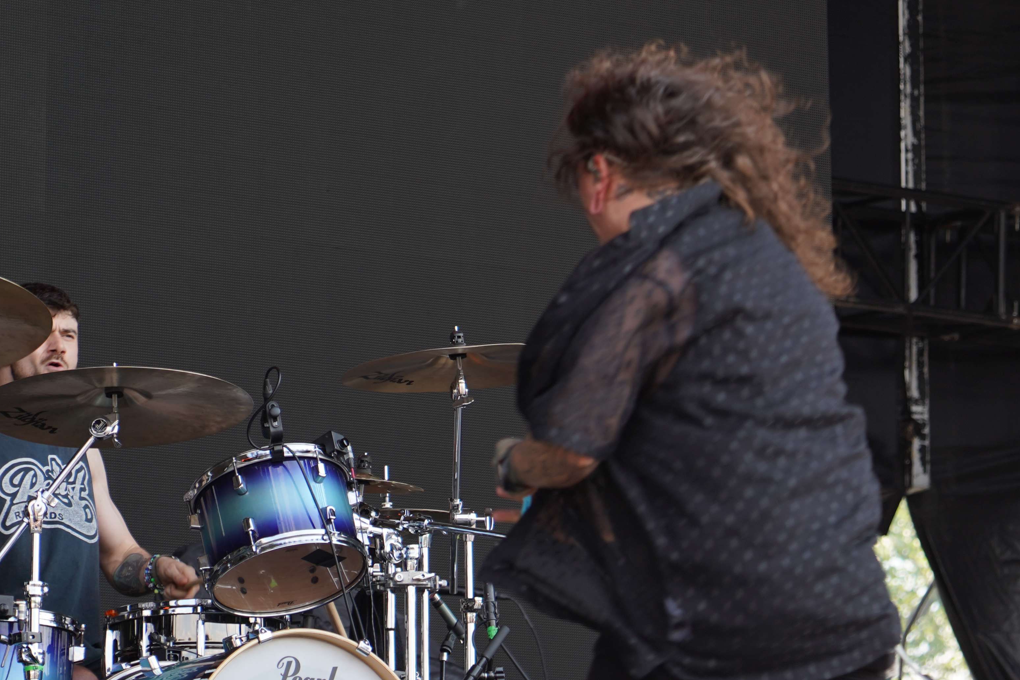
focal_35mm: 203
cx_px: 944
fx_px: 5752
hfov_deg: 10.1
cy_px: 267
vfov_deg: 6.8
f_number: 4.5
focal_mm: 105
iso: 100
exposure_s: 1/160
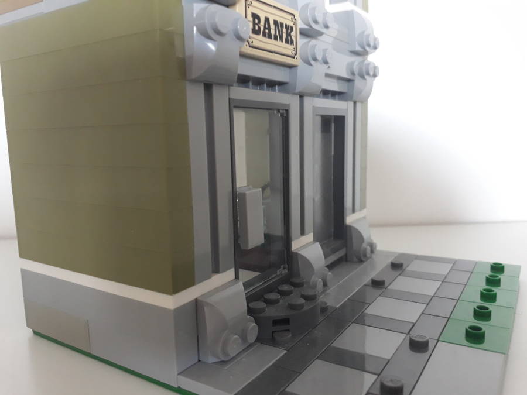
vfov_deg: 51.4
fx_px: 411
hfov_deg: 65.3
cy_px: 198
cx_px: 264
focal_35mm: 27
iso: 320
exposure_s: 1/17
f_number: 1.9
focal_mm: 3.6
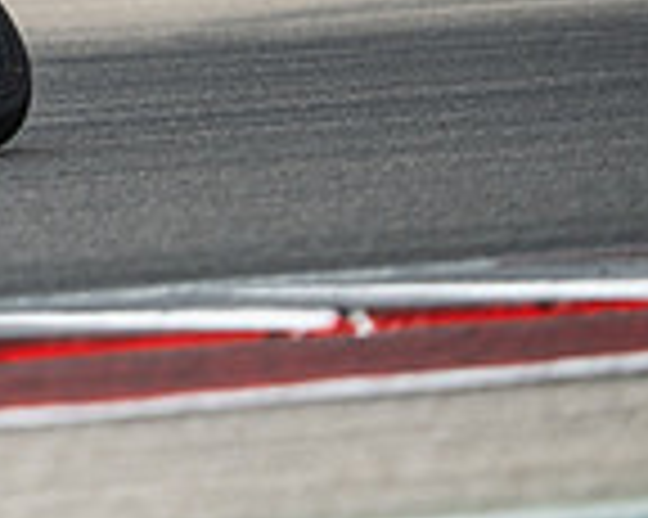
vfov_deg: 1.0
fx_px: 30511
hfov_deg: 1.2
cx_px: -513
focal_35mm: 1592
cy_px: -327
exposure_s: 1/1600
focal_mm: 280
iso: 320
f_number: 2.8
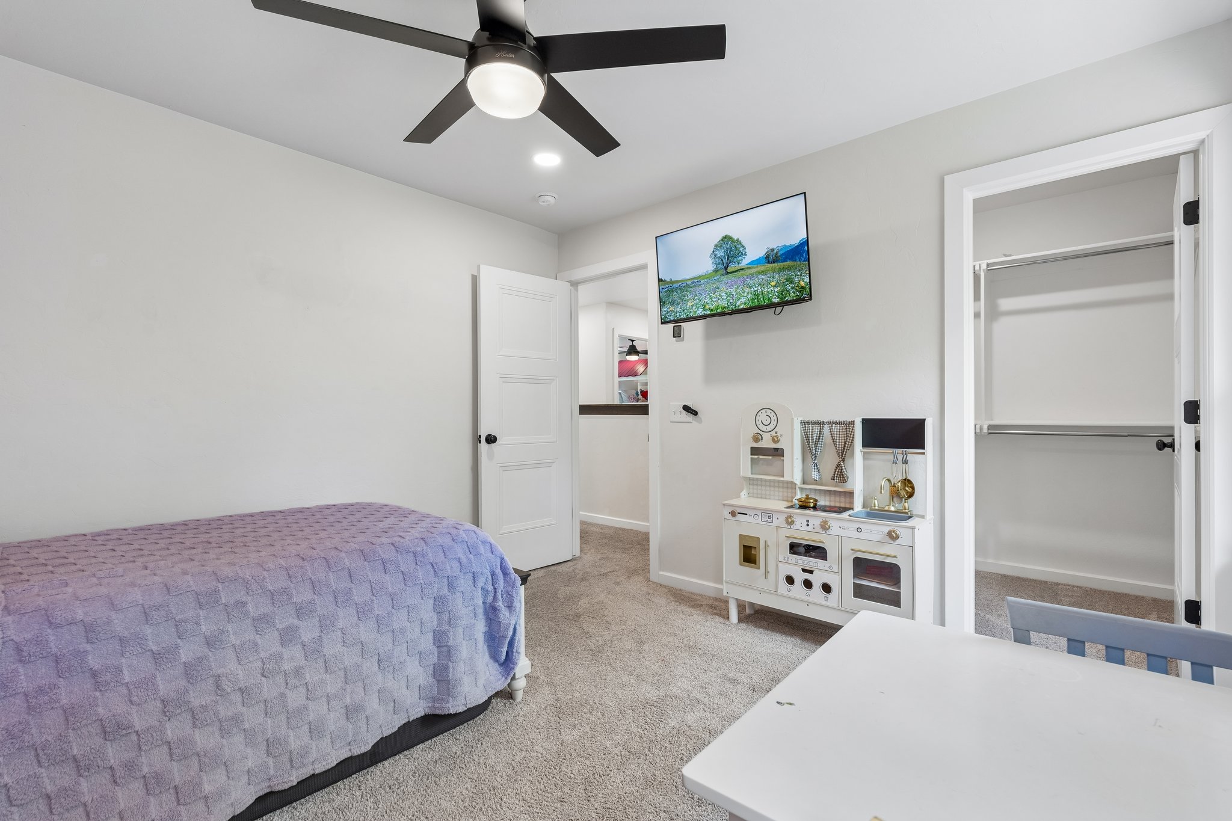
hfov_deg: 96.7
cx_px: 616
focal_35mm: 16
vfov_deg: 73.7
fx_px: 547
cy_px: 410
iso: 200
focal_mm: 16
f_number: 8
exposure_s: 1/100
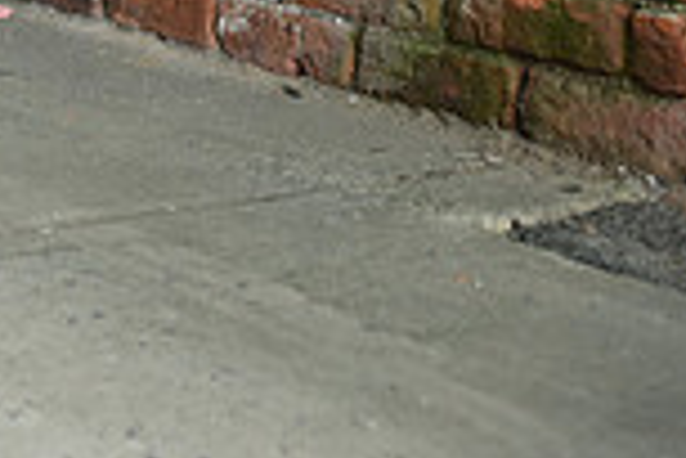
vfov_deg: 10.6
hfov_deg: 15.7
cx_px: -318
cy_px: -393
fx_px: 2306
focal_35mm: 121
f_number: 4.5
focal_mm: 32
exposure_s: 1/200
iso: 1250
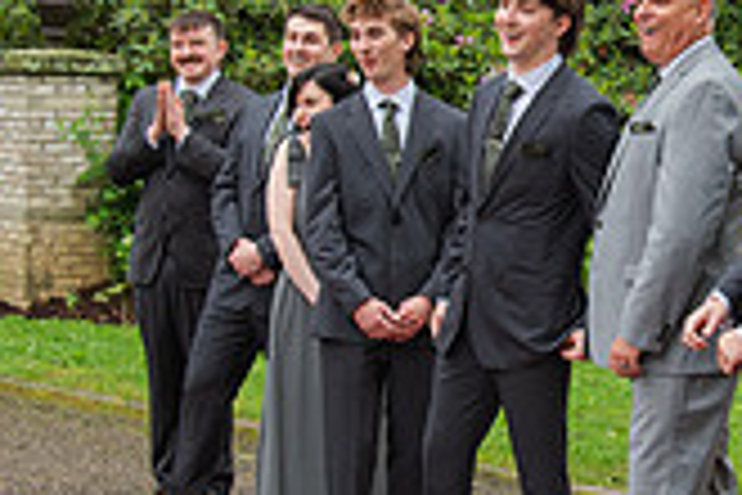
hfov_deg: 17.8
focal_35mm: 114
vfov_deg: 12.0
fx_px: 2349
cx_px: 594
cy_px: 119
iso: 200
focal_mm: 32
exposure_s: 1/400
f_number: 4
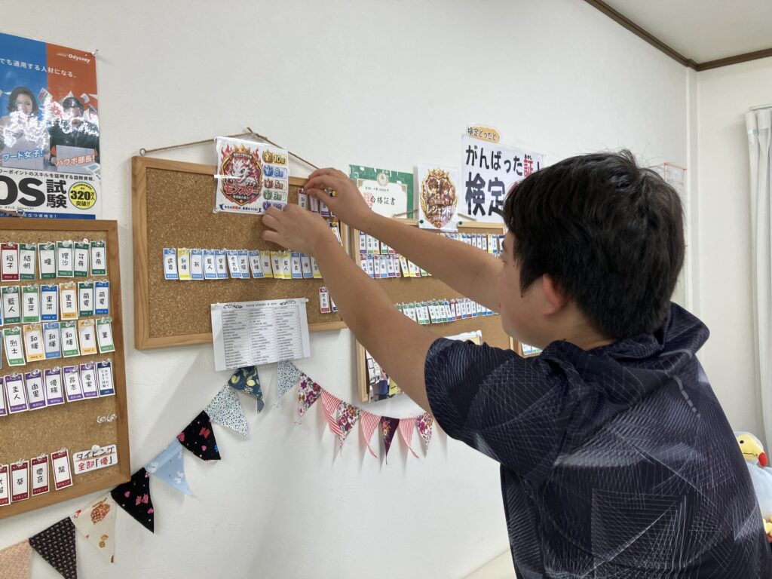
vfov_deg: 49.7
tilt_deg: -1.7
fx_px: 624
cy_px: 290
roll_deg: +1.1
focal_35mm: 28
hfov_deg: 63.4
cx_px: 386
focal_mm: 3.99
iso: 80
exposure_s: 1/100
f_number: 1.8
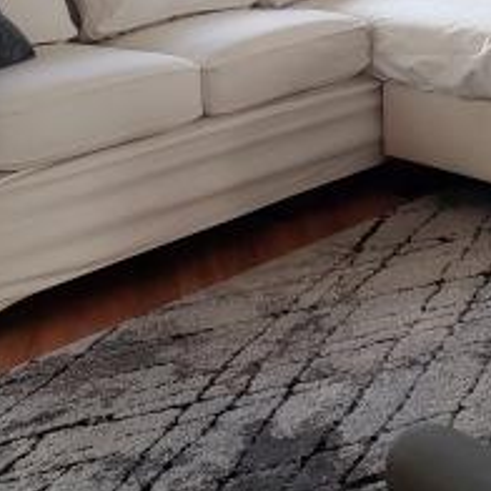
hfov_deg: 22.8
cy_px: 35
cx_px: 373
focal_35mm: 75
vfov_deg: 22.4
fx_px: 1204
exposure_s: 1/60
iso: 250
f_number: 2.4
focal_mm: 4.3
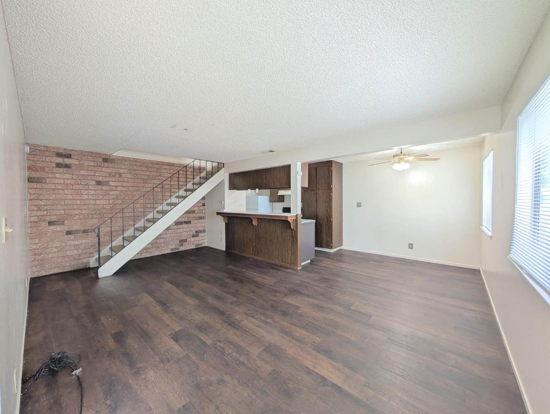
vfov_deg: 94.6
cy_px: 207
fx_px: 191
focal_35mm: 12
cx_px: 275
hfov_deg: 110.5
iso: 45
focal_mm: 2.02
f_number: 1.7
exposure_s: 1/122
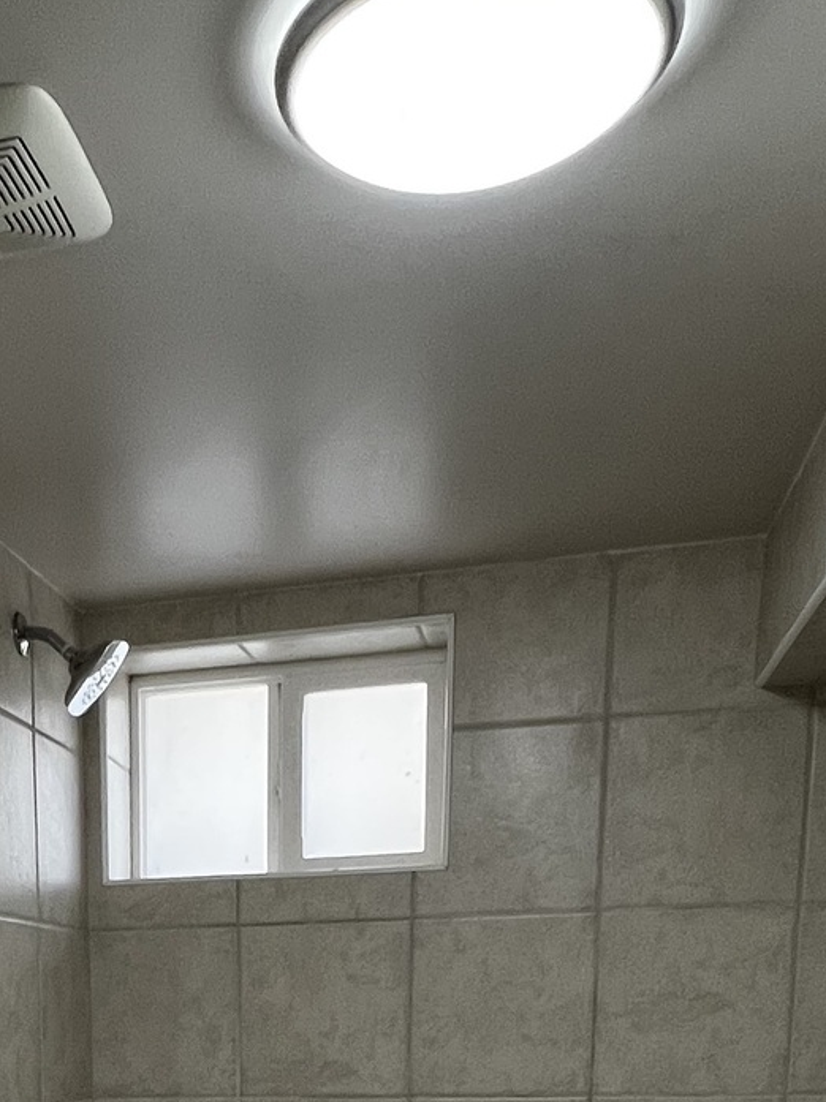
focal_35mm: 43
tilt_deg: -11.1
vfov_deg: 34.9
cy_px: 1322
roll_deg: +1.5
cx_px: 100
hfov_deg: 32.1
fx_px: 1369
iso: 200
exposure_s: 1/120
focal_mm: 1.57
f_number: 1.8
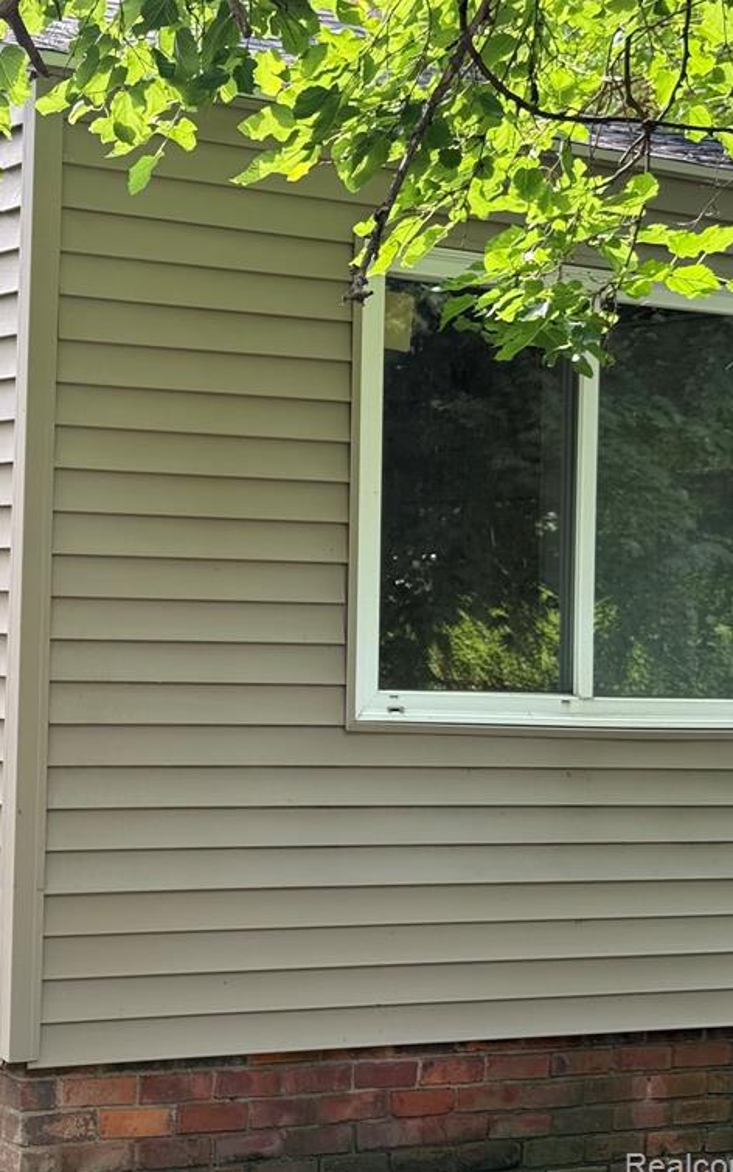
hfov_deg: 18.4
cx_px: -12
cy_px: 595
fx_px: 2205
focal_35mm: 69
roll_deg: -1.0
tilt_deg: +0.2
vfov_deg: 29.8
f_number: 1.78
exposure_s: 1/373
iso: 80
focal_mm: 6.76
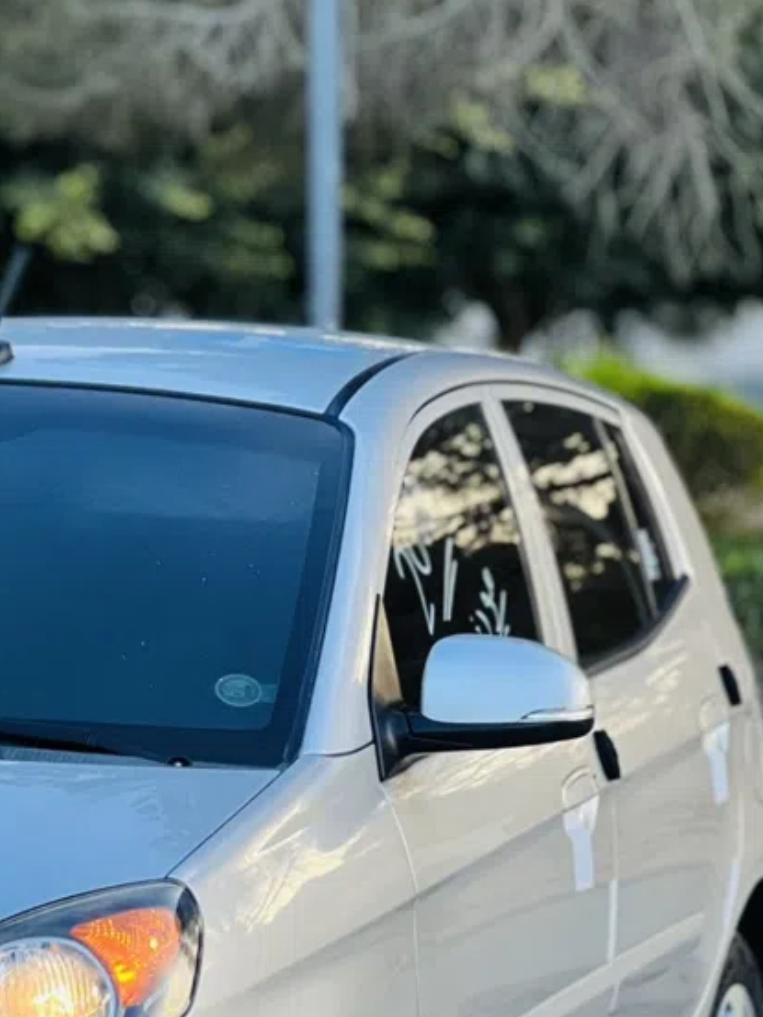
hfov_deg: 7.8
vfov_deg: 10.4
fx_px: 5582
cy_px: 415
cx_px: -72
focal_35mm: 190
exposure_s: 1/121
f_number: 2.8
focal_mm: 9
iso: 125
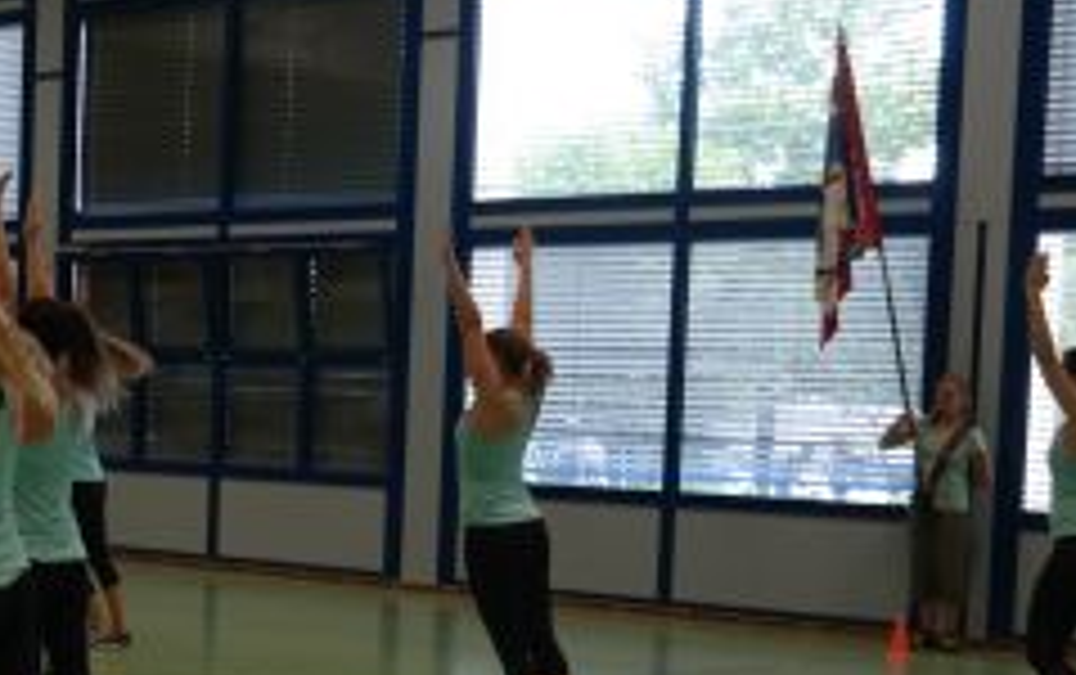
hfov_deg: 25.6
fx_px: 2319
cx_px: 198
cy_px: 542
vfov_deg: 16.4
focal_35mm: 79
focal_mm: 19
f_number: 3.5
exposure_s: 1/40
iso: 200
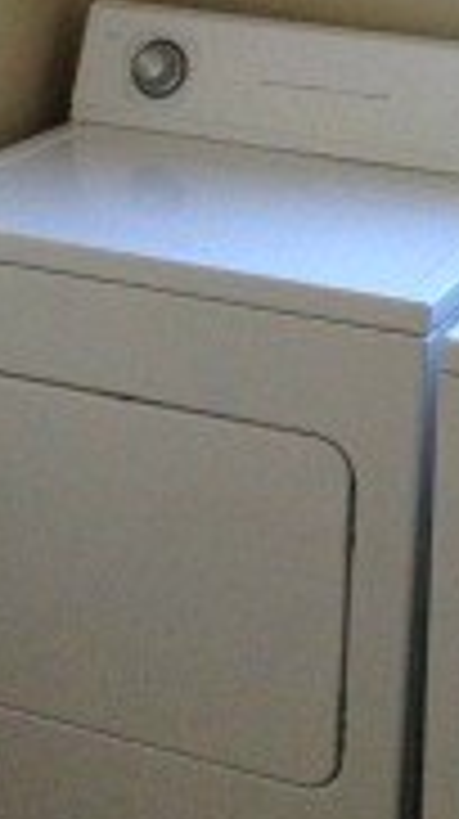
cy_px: 274
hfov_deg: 12.8
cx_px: 306
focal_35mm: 94
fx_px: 2040
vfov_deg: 22.6
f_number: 2.4
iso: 250
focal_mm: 4.28
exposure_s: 1/20
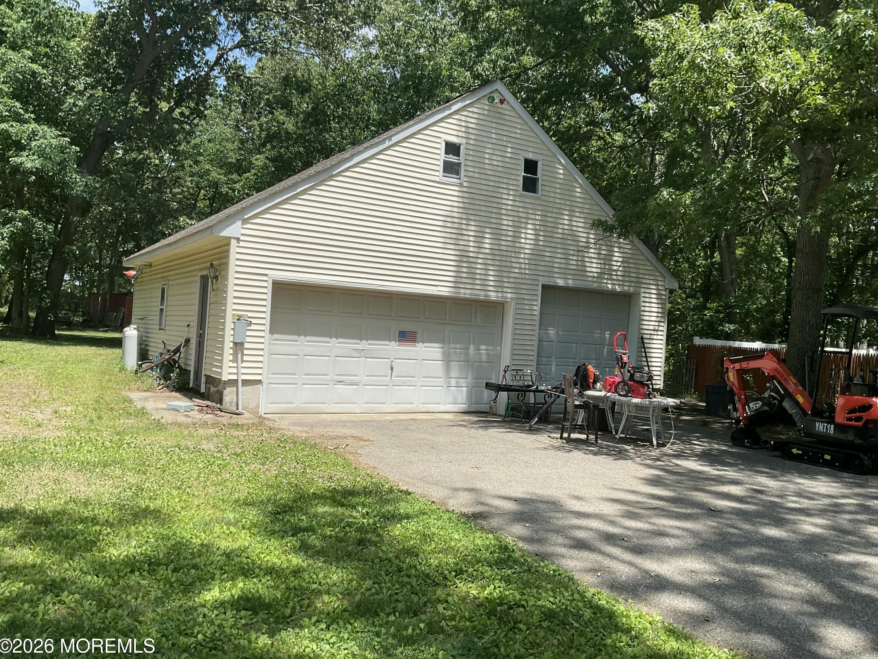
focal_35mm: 30
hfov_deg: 60.0
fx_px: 761
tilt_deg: +1.1
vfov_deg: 46.8
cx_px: 450
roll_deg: -3.2
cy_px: 336
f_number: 1.8
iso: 16
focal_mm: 3
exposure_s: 1/1035
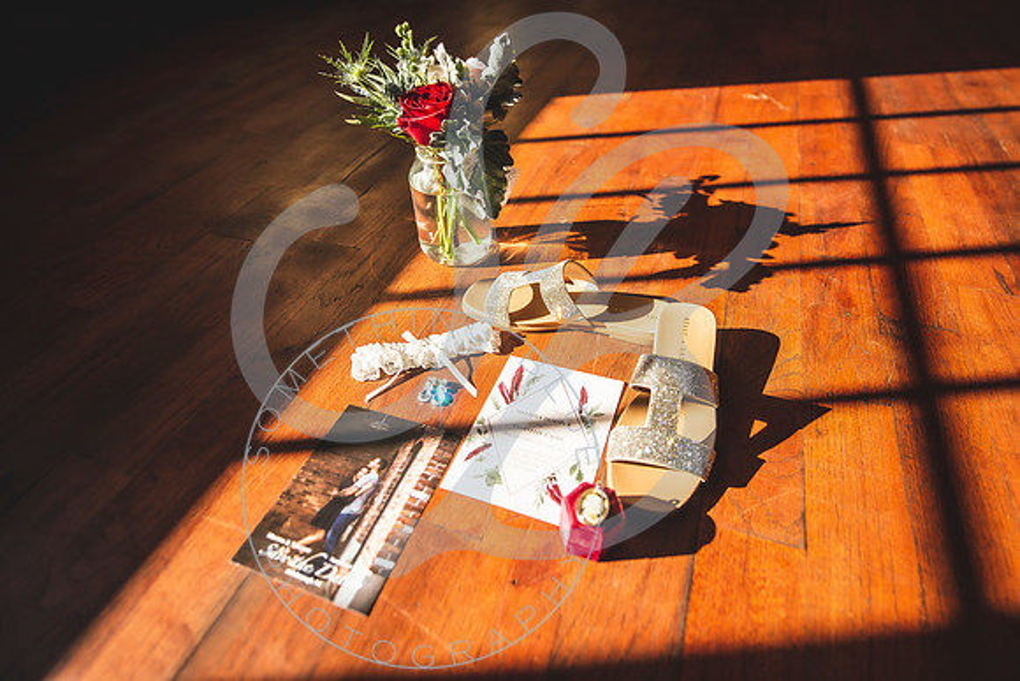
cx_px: 510
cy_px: 340
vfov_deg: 62.0
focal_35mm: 20
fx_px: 567
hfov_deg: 84.0
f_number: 2.8
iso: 200
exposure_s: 1/1600
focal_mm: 20
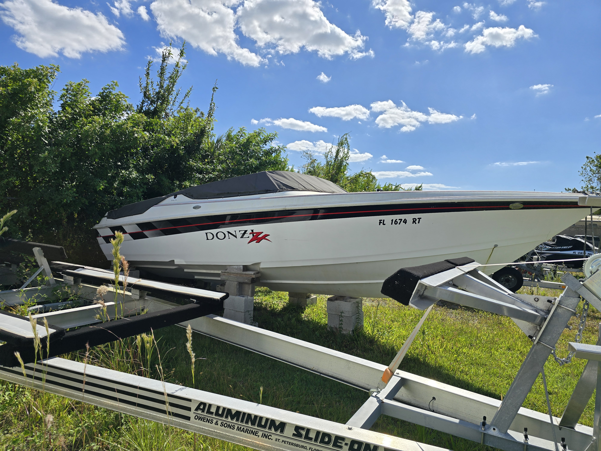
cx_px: 300
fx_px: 399
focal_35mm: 23
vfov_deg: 58.9
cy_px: 226
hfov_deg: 73.9
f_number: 1.7
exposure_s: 1/1563
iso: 12
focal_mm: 6.3
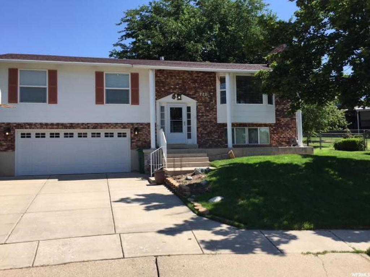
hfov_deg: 61.7
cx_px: 185
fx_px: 310
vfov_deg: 48.2
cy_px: 138
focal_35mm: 29
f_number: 2.2
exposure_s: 1/1647
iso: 32
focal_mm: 4.15
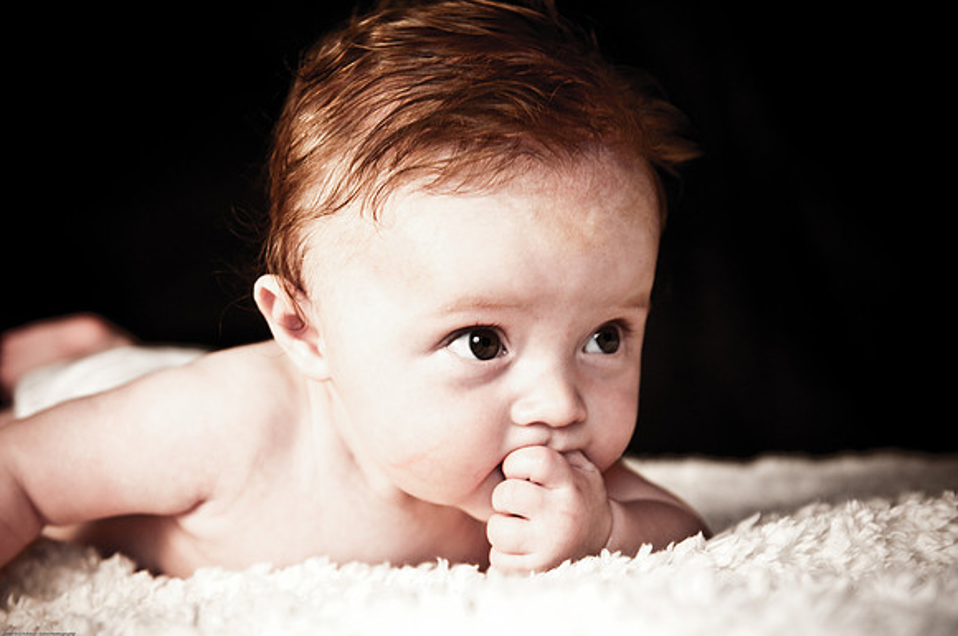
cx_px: 479
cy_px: 318
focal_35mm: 63
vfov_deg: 21.5
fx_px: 1674
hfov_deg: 31.9
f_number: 2.8
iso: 200
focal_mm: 42
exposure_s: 1/60
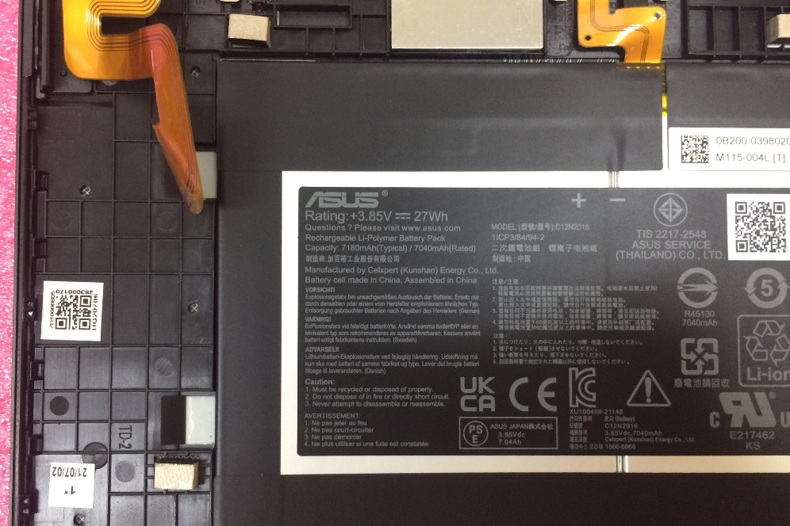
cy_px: 303
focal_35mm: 31
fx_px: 680
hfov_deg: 60.3
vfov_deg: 42.2
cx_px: 397
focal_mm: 4.15
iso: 200
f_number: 2.2
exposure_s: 1/33
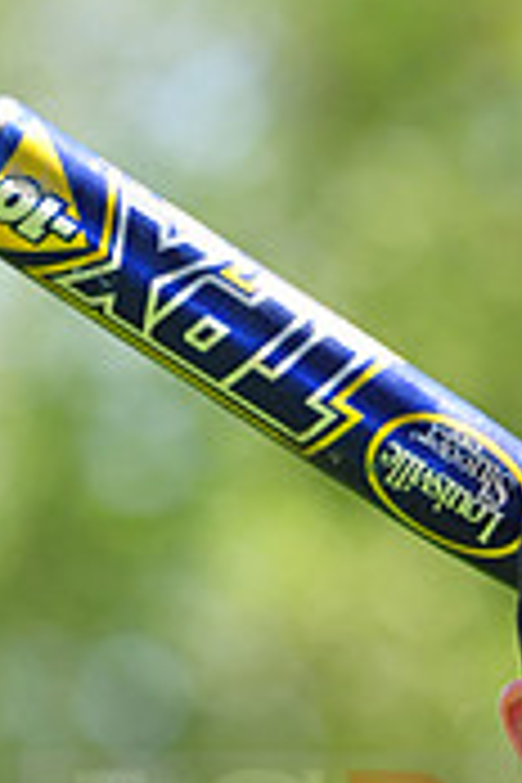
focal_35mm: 665
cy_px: 814
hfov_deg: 2.1
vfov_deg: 3.1
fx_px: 14463
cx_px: 824
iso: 200
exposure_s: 1/500
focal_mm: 200
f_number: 4.5
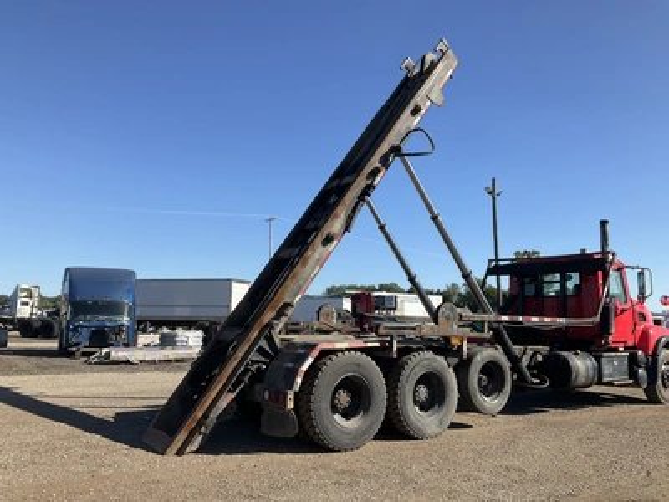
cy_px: 251
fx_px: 560
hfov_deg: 61.7
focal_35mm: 29
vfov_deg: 48.2
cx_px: 334
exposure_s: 1/1626
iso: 25
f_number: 1.8
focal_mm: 3
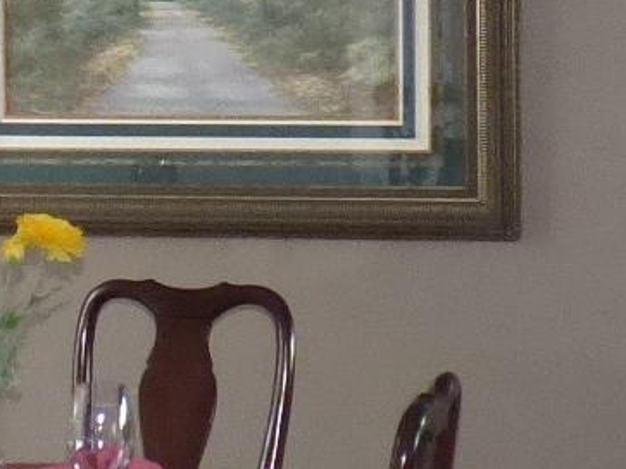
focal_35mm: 141
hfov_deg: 13.9
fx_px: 2549
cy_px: 195
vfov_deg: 10.5
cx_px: 117
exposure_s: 1/60
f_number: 2.8
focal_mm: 3.58
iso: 800
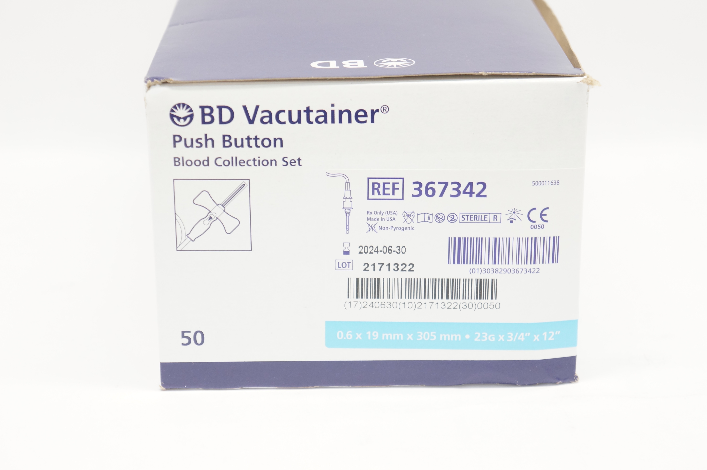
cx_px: 354
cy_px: 235
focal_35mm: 82
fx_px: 1618
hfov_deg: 24.6
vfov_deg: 16.5
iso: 800
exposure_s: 1/60
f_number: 5.6
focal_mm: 55
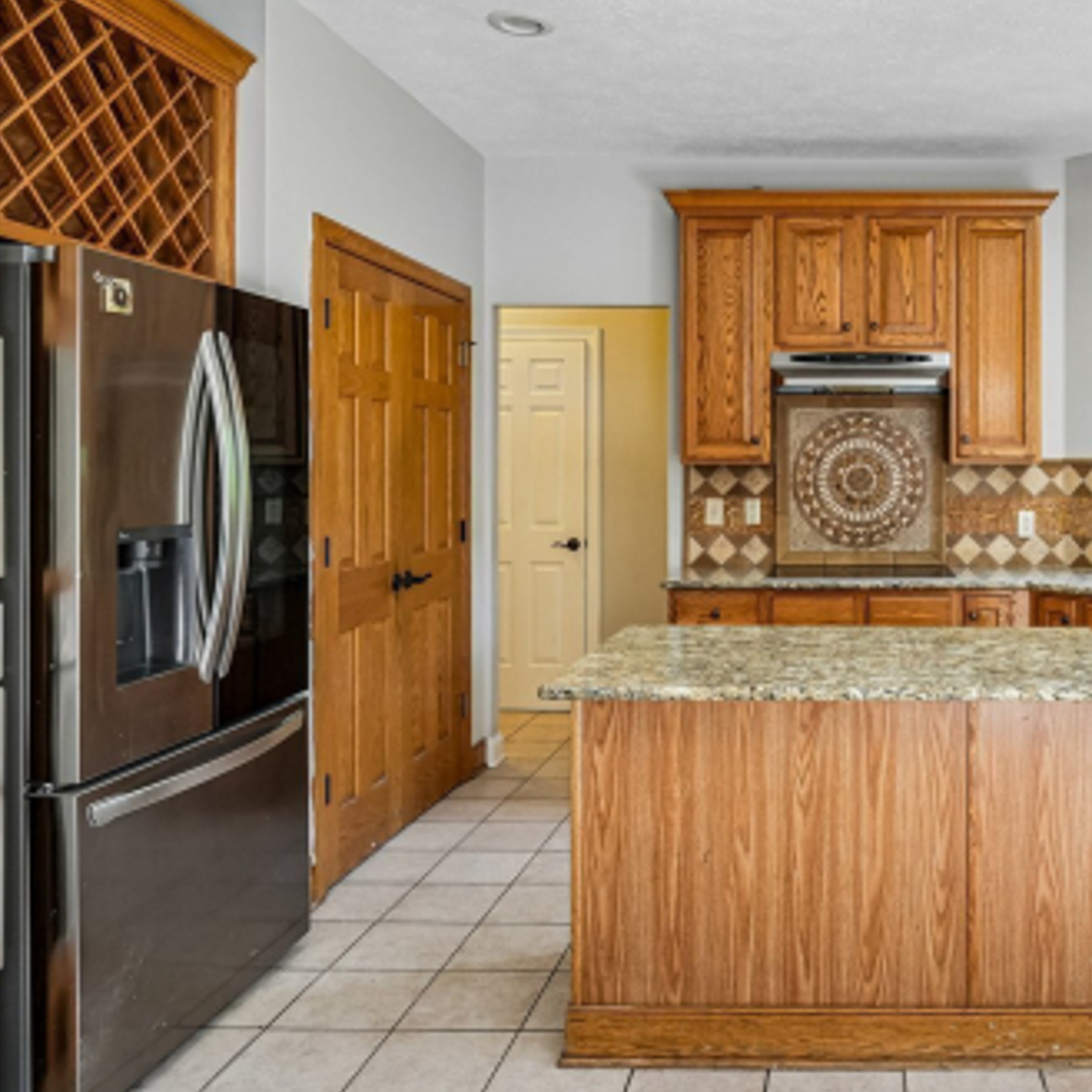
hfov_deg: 49.7
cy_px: 451
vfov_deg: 52.3
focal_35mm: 31
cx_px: 860
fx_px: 1106
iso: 800
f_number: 8
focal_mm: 16
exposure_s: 1/30
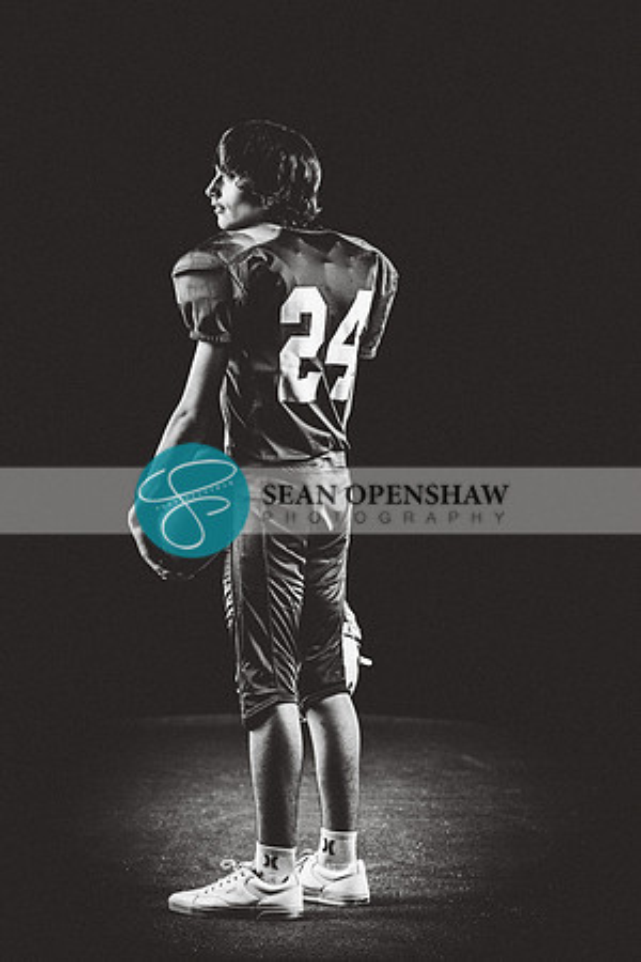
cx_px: 320
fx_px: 2457
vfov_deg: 22.1
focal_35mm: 92
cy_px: 481
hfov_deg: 14.9
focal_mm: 92
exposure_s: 1/160
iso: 200
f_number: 4
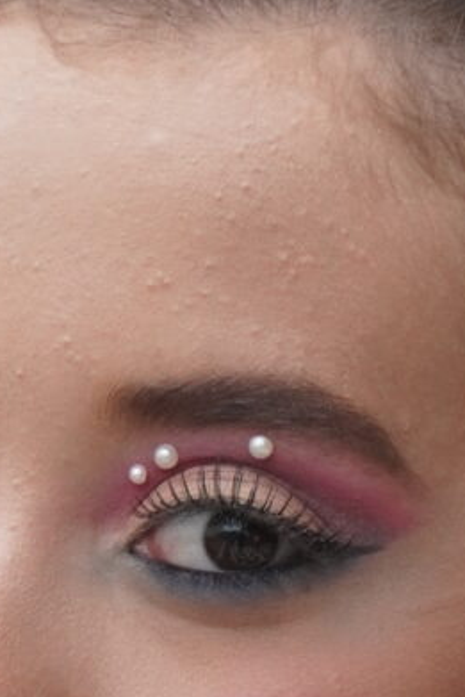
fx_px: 6465
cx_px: 159
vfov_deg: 6.0
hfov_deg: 4.1
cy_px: 1440
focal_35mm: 334
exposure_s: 1/60
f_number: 5
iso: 640
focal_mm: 34
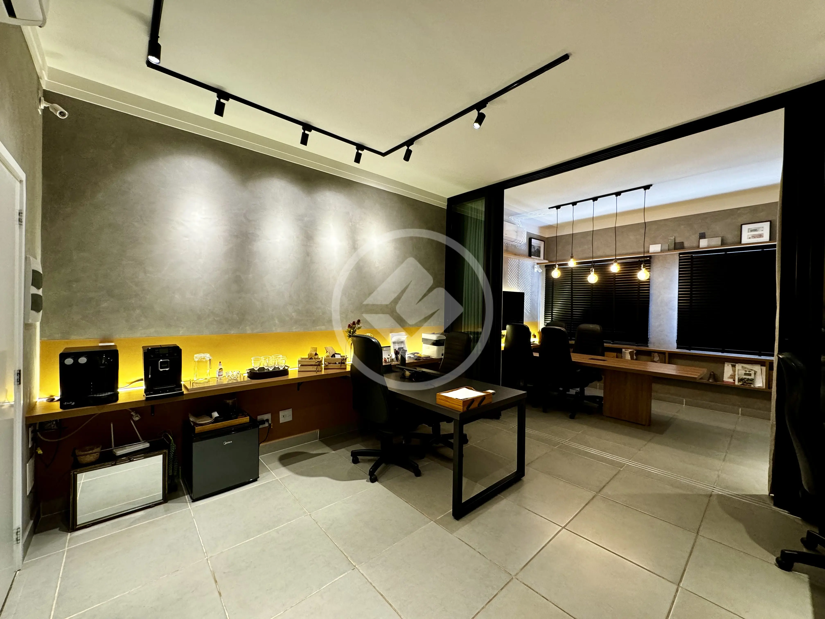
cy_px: 310
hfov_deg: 102.1
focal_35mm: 14
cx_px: 412
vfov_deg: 85.7
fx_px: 334
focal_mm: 2.22
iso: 250
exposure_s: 1/60
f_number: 2.2
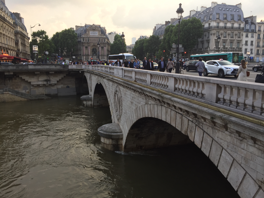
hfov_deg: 61.7
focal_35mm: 29
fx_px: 221
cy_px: 99
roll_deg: +0.1
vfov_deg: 48.2
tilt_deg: -8.4
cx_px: 132
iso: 32
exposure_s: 1/286
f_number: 2.2
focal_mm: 4.15
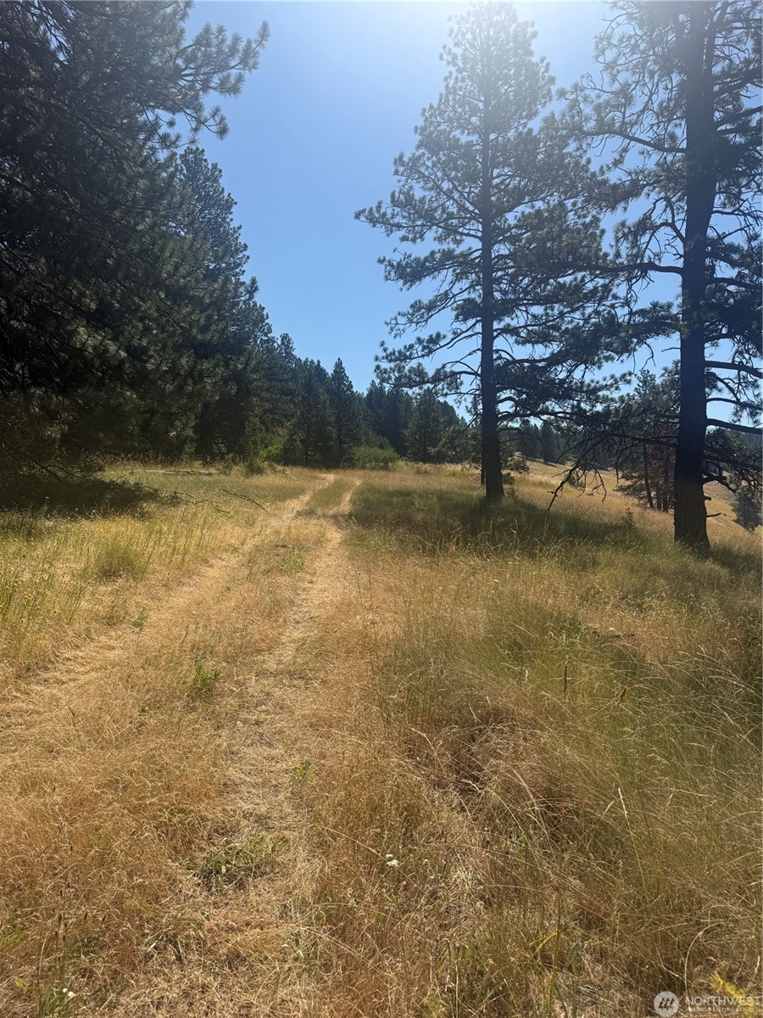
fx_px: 705
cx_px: 382
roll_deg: -0.6
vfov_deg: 71.6
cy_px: 509
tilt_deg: -0.7
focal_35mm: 24
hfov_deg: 56.8
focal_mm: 6.76
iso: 80
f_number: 1.78
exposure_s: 1/6173
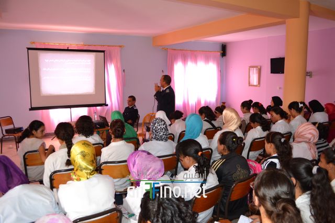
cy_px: 112
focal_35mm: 27
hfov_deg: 67.4
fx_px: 251
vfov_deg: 47.9
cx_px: 168
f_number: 3.5
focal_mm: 18
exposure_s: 1/60
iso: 1100
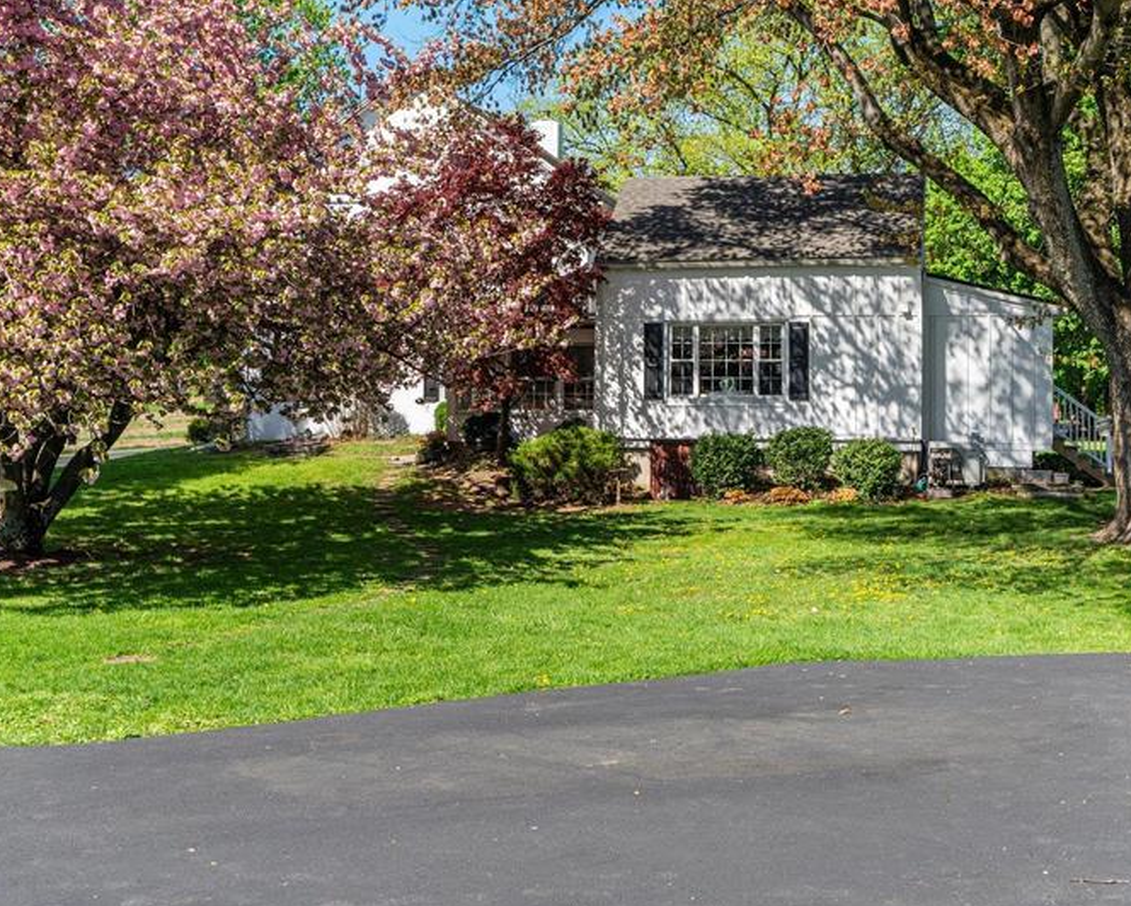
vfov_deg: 32.6
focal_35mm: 46
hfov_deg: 40.3
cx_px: 632
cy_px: 331
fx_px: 1541
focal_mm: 30
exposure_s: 1/250
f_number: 7.1
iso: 160
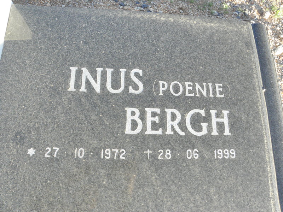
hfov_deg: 67.3
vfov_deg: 53.1
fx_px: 213
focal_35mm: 26
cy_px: 106
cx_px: 142
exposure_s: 1/125
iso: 200
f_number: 6.3
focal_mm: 4.6
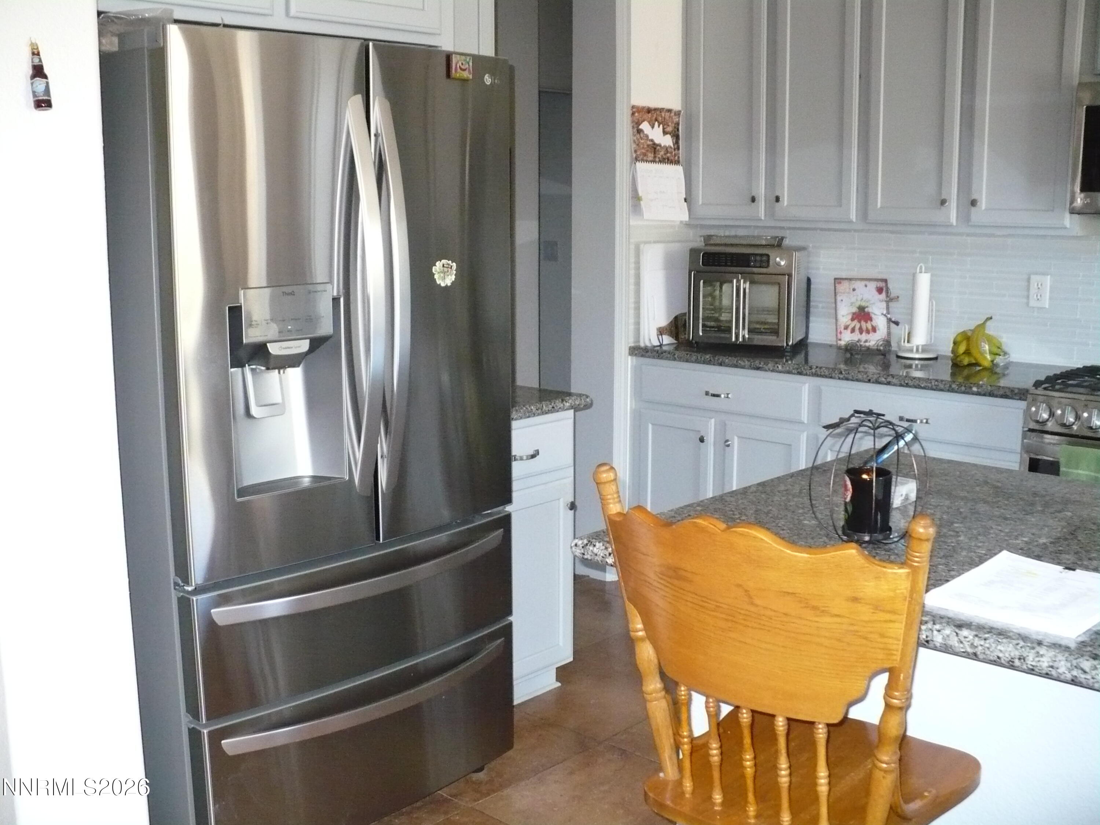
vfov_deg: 38.7
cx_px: 550
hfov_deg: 50.1
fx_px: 1176
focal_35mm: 37
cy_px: 412
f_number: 2.8
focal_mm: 6.1
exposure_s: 1/30
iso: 500
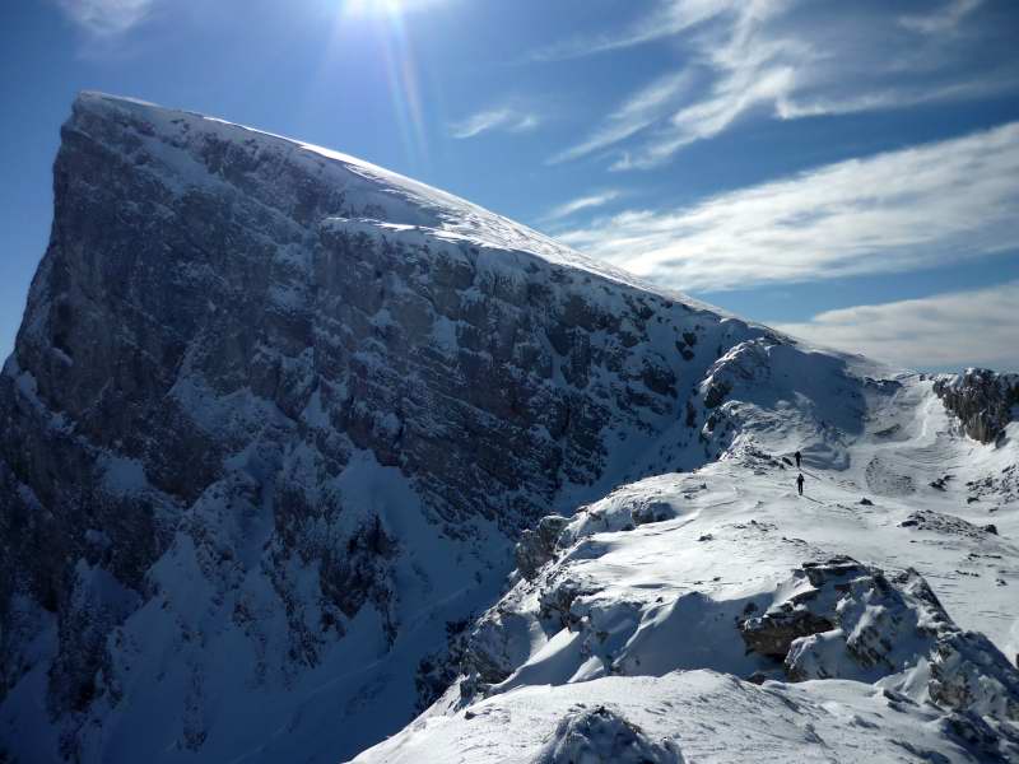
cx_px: 510
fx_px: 971
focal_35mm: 33
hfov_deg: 55.4
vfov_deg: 42.9
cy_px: 382
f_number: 8
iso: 100
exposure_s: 1/800
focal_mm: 5.5
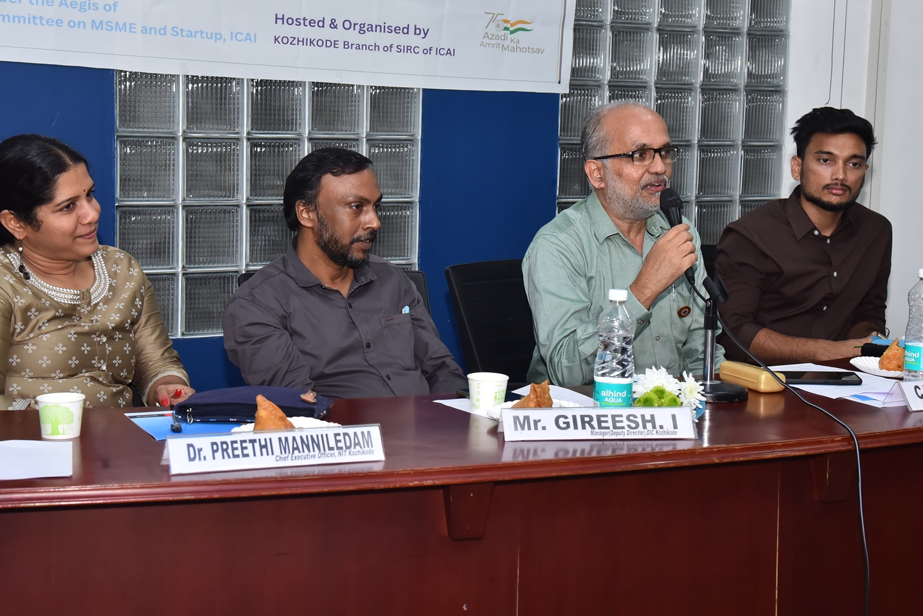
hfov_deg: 31.9
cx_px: 489
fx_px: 1615
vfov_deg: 21.6
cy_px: 248
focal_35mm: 63
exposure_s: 1/125
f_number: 8
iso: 1000
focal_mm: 50
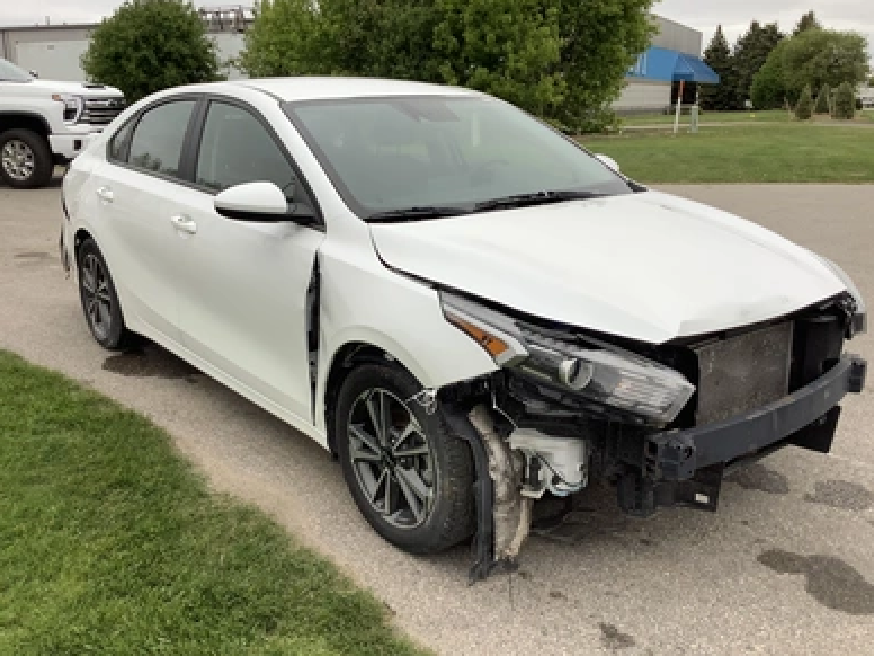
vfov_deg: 44.2
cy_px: 334
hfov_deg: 56.8
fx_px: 808
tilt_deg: -16.4
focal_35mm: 32
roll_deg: -2.1
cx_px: 446
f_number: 2.4
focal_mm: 3.3
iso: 25
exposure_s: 1/259
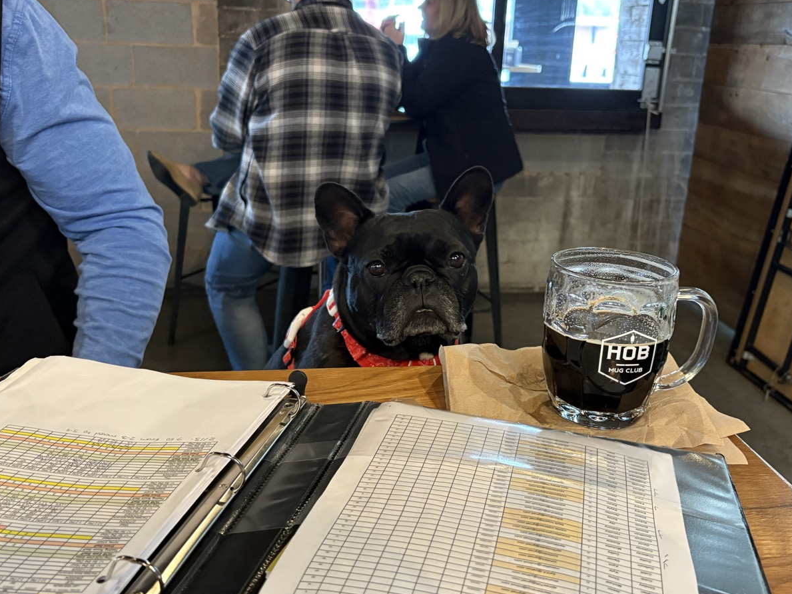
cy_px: 299
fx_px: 801
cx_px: 402
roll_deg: -2.2
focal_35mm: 35
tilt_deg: -17.7
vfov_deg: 40.7
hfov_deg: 52.6
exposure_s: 1/40
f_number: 1.6
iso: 500
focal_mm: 5.96
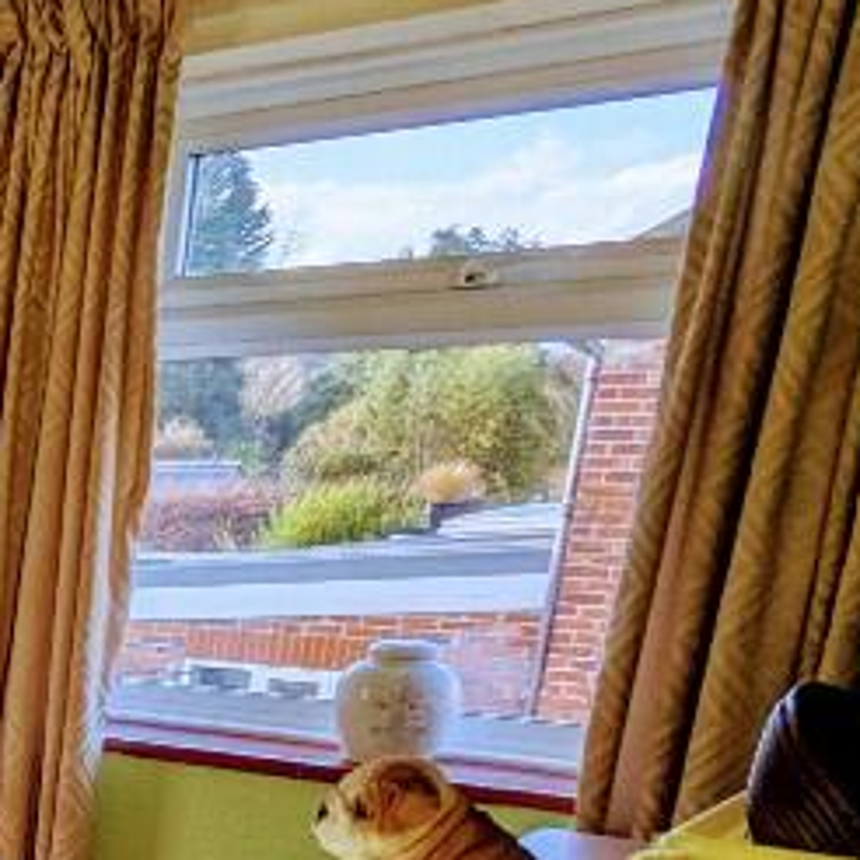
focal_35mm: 59
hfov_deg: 20.3
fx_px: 1658
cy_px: 900
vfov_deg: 27.1
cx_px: -710
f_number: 2.2
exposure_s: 1/454
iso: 53
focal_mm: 2.35
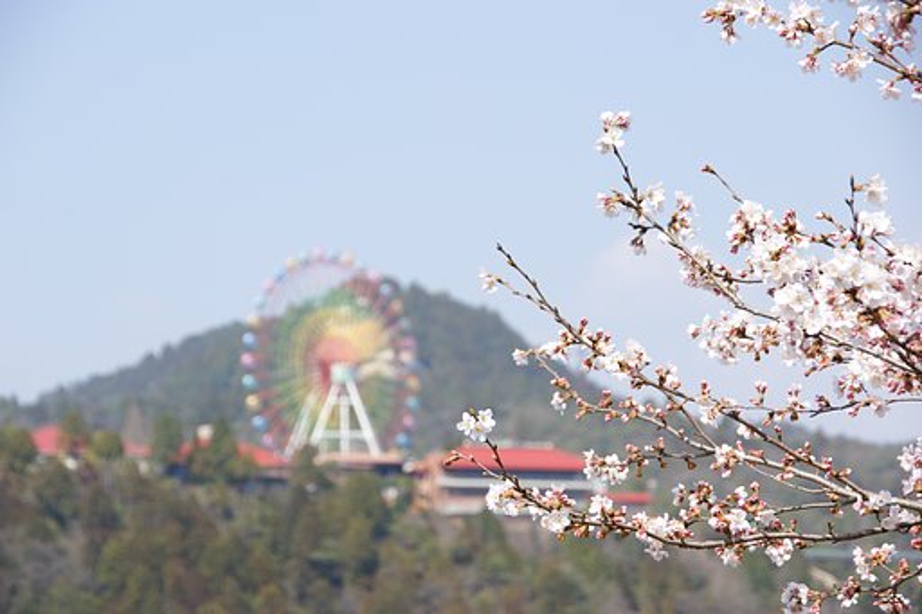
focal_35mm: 158
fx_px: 4032
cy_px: 307
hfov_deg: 13.0
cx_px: 461
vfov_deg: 8.7
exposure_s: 1/250
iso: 100
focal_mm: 105
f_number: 7.1
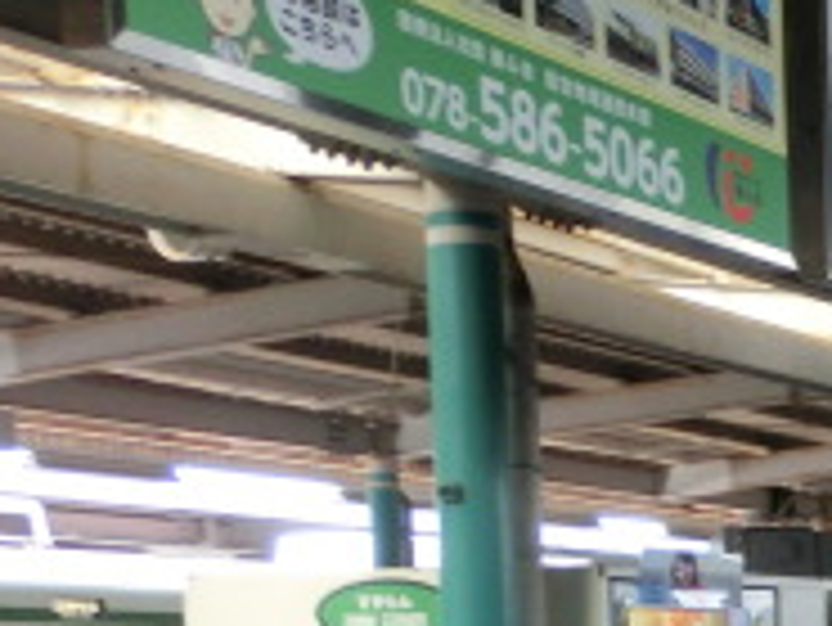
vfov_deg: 14.6
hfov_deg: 17.2
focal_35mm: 97
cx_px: 1426
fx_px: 2333
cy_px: 824
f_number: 3
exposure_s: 1/125
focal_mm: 5
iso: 200
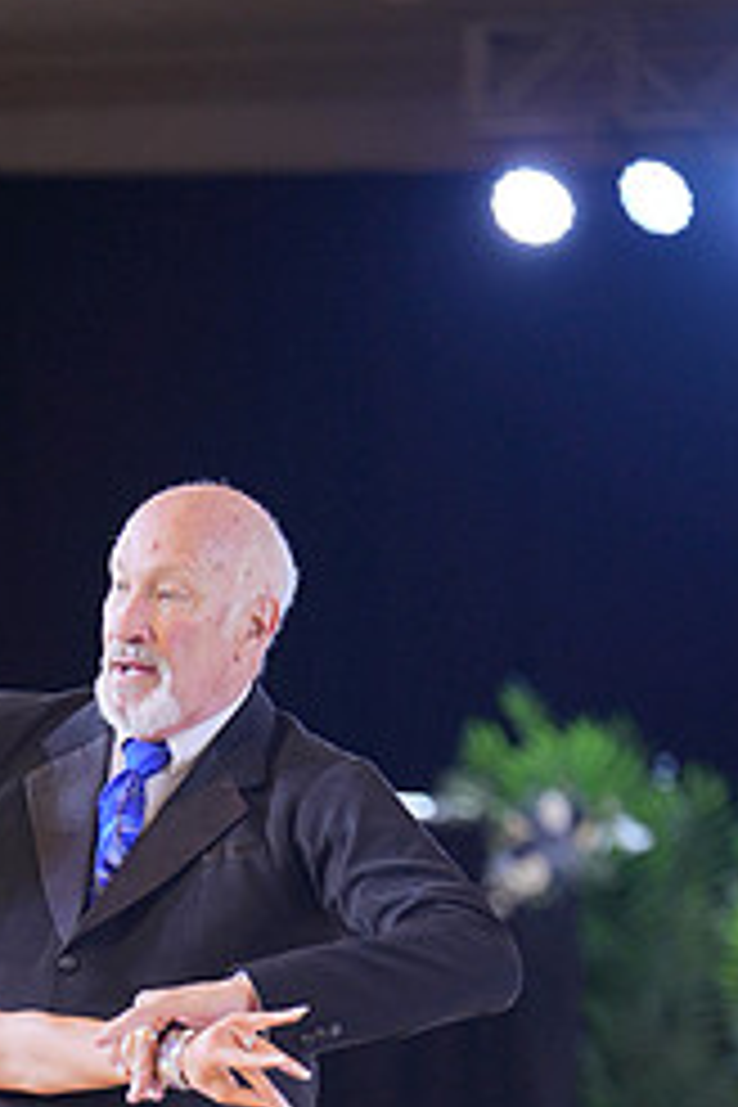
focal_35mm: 259
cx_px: -65
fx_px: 7964
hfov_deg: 5.3
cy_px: 1278
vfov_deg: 7.9
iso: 1000
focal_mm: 110
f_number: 2
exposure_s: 1/500
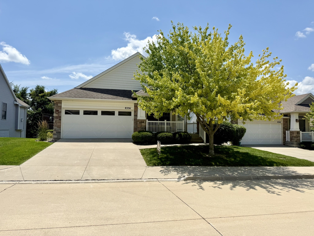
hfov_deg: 71.6
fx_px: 218
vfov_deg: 56.8
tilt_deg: +3.8
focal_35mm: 24
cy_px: 118
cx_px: 157
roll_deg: -0.3
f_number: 1.78
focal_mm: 6.76
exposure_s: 1/7353
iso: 80
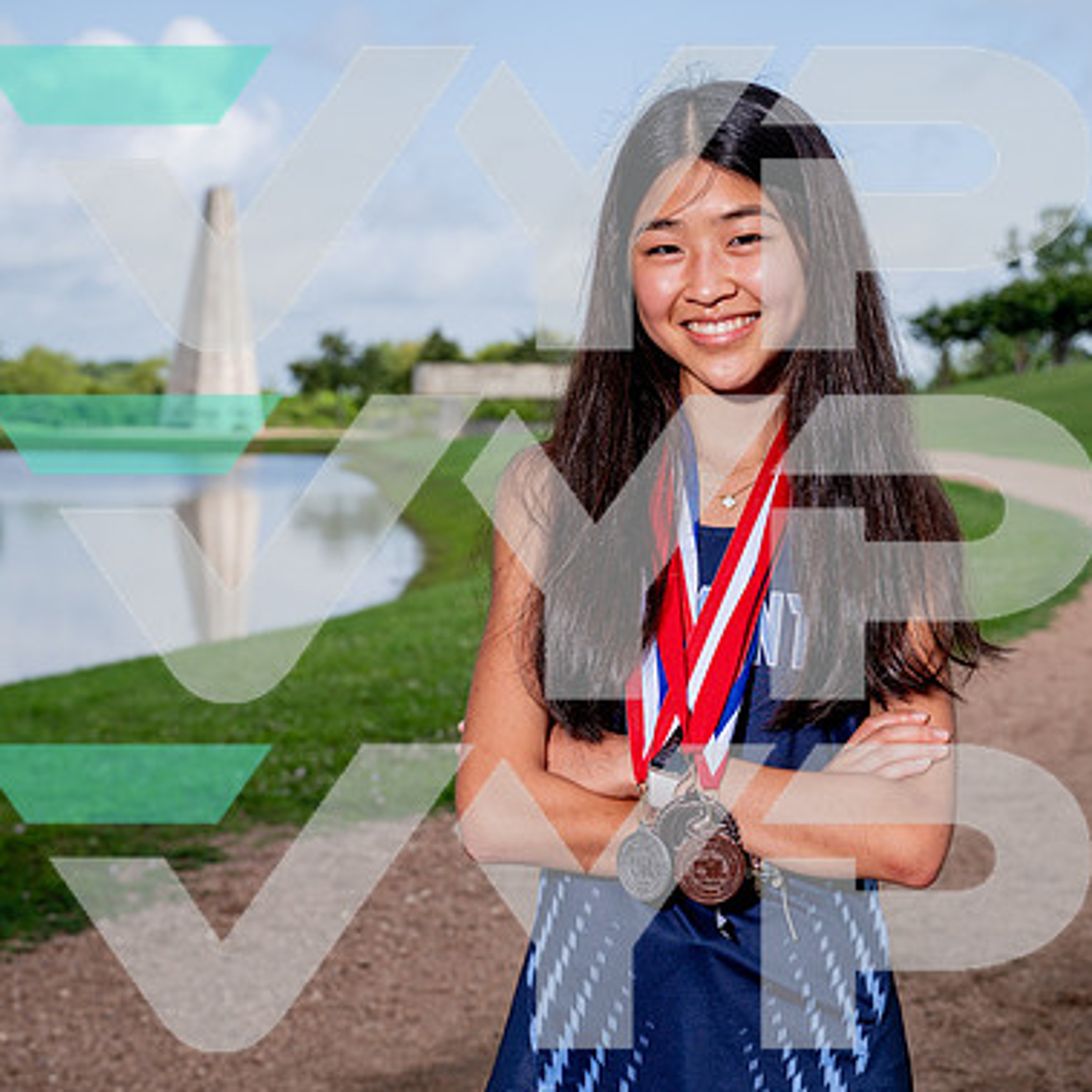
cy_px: 549
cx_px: 715
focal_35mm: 65
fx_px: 2320
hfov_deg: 26.4
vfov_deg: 26.5
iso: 100
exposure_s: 1/640
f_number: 5.6
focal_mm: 50
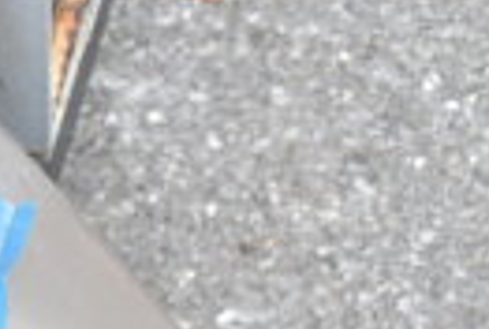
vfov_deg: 8.3
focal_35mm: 160
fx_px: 2183
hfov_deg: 11.5
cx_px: -489
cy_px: 589
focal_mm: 23
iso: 200
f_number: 4.5
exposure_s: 1/80
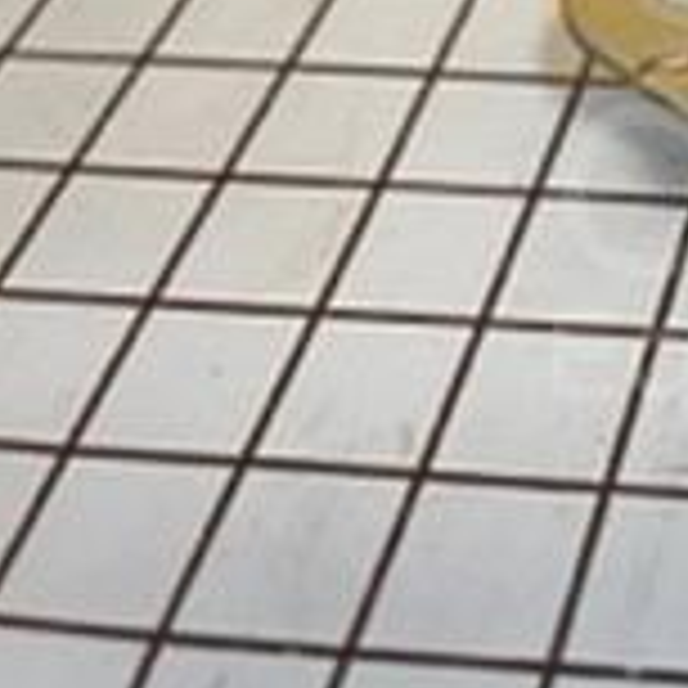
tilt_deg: -44.4
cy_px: 36
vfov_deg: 23.2
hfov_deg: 20.3
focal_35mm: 72
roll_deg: +2.4
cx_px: 1057
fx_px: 1619
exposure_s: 1/60
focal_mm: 5.1
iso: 160
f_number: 1.6
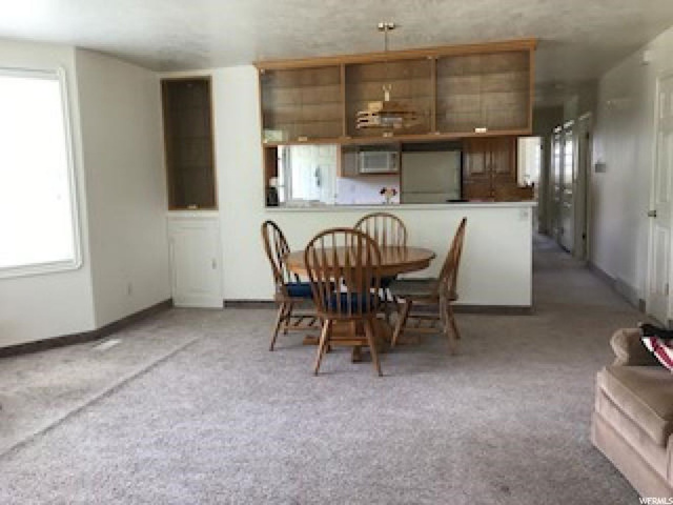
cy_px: 252
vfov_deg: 49.7
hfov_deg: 63.4
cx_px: 336
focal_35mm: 28
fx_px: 544
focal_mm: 3.99
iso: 32
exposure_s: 1/45
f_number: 1.8
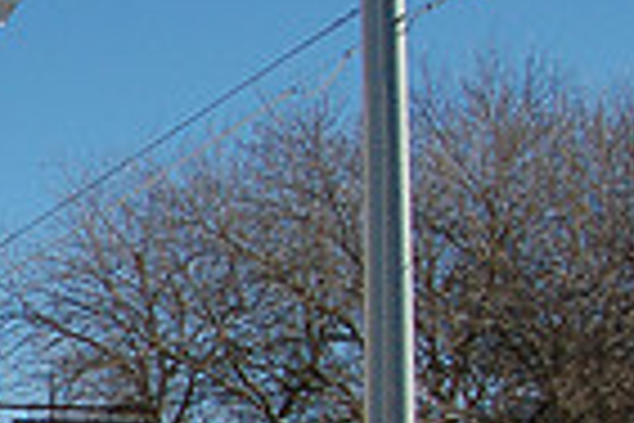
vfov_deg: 12.0
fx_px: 1955
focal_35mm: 111
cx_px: -576
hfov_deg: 15.3
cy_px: 522
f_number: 10
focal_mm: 18
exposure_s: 1/400
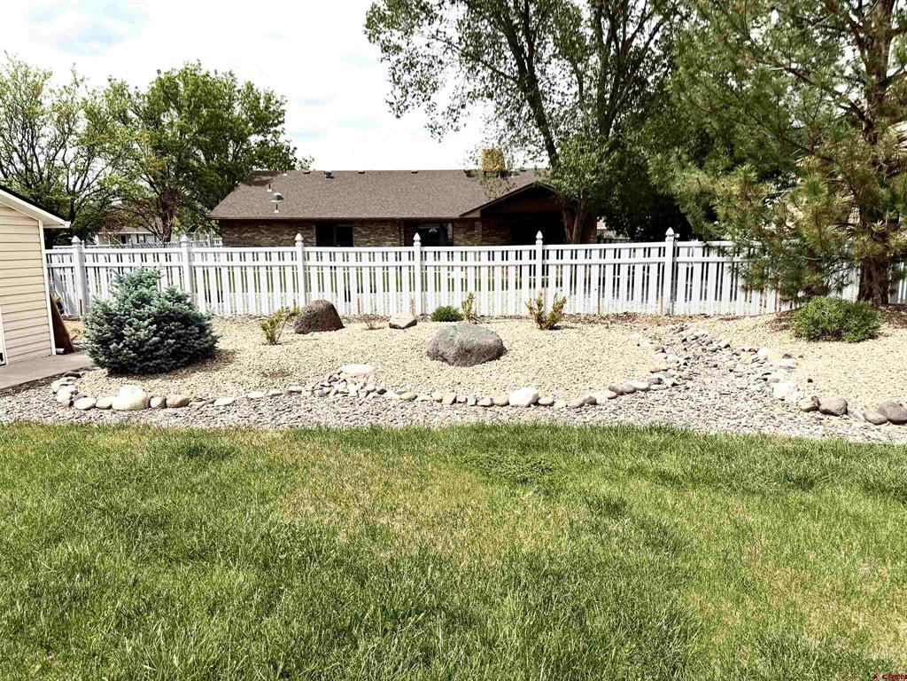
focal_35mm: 24
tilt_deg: -9.7
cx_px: 454
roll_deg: +0.6
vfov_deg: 56.8
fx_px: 629
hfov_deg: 71.6
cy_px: 340
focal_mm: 6.76
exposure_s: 1/5714
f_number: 1.78
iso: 80
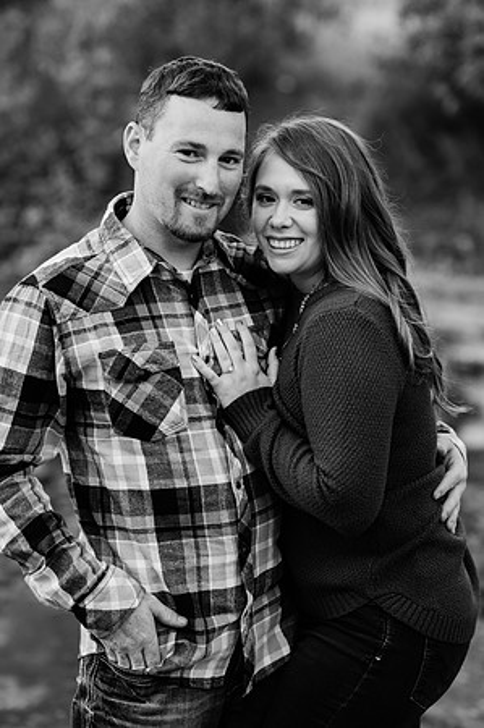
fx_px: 1718
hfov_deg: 16.0
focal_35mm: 85
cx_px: 242
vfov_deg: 23.9
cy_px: 364
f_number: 2.5
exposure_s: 1/200
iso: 500
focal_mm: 85
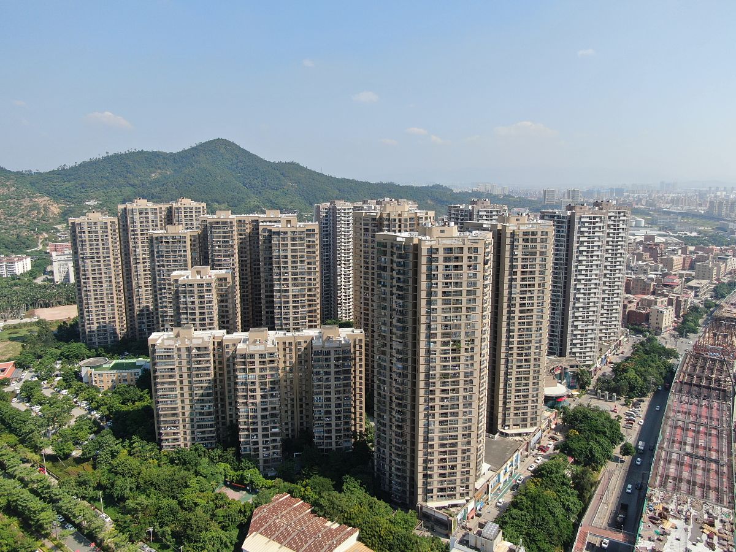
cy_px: 276
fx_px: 510
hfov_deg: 71.6
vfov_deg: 56.8
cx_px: 368
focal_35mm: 24
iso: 100
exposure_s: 1/1250
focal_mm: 4.39
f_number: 2.8
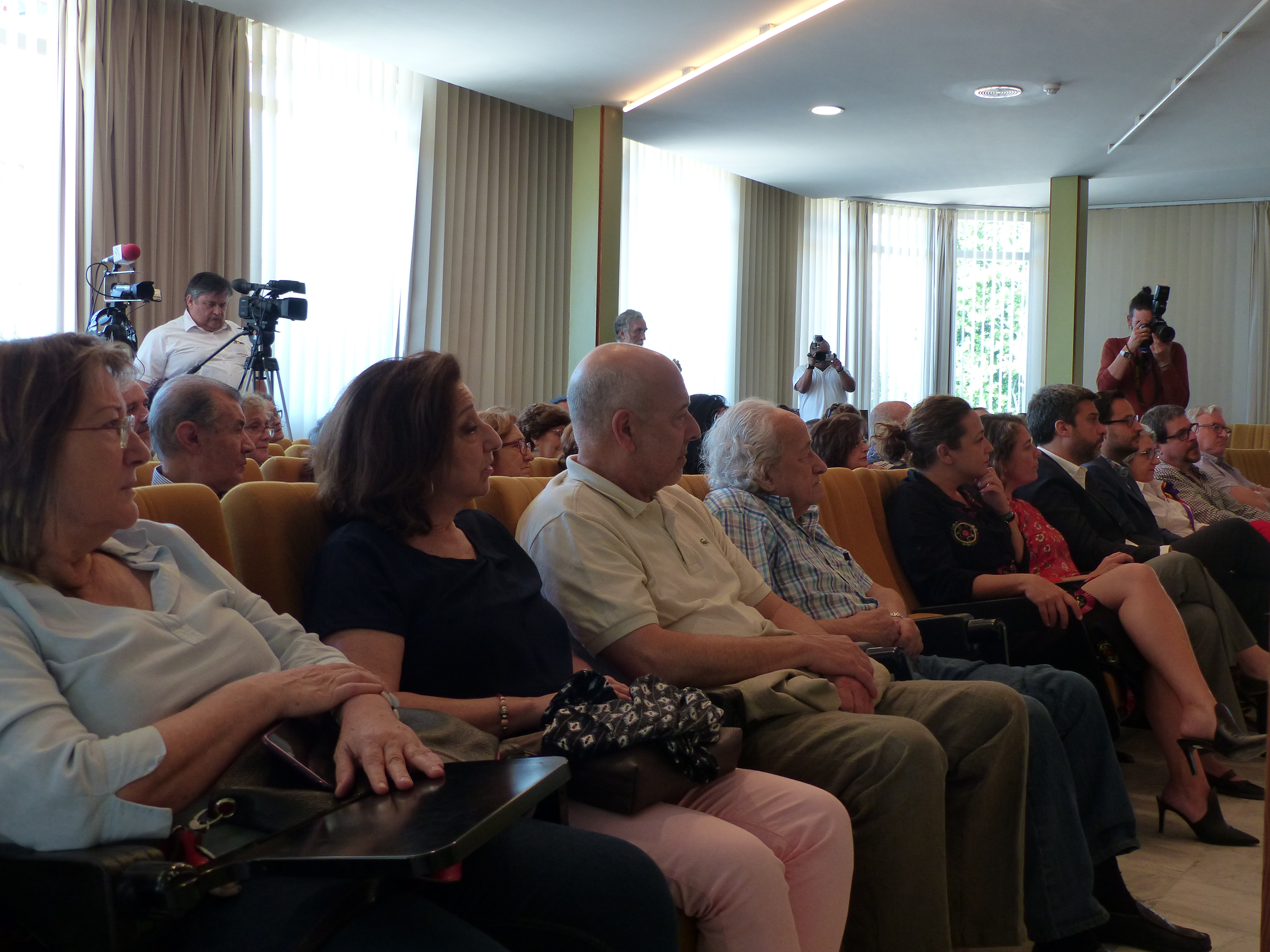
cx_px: 635
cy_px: 476
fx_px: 1431
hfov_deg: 47.9
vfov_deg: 36.8
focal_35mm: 39
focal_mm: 7
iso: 200
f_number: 2.8
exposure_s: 1/60
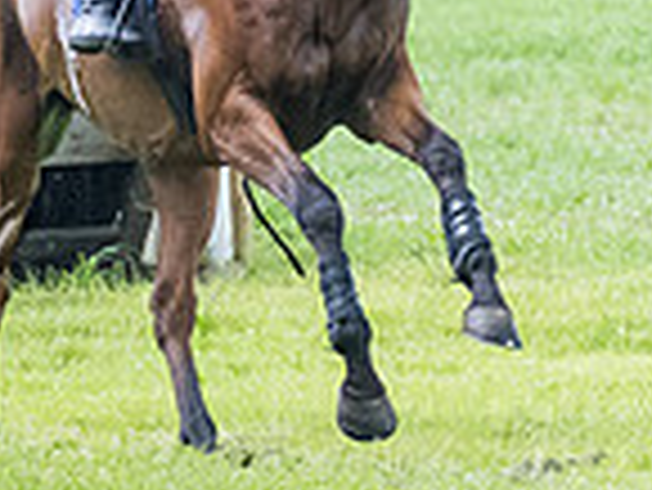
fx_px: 14779
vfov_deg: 1.9
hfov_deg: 2.5
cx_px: -763
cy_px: 72
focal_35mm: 784
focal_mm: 98
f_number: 4
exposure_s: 1/1000
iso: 2000
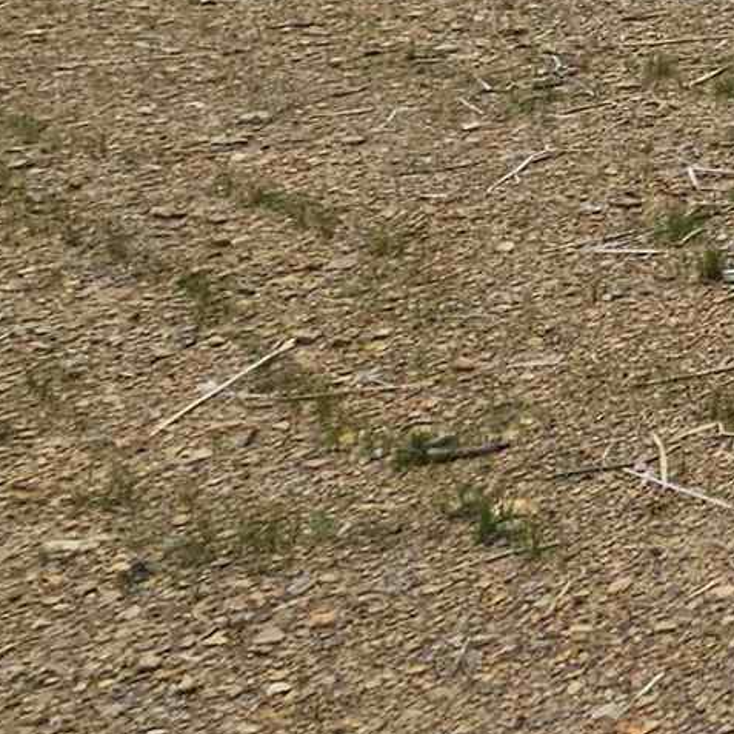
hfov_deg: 13.8
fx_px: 1775
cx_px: 1885
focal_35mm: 74
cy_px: -389
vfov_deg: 20.0
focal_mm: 2.2
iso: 50
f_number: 2.2
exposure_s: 1/3747
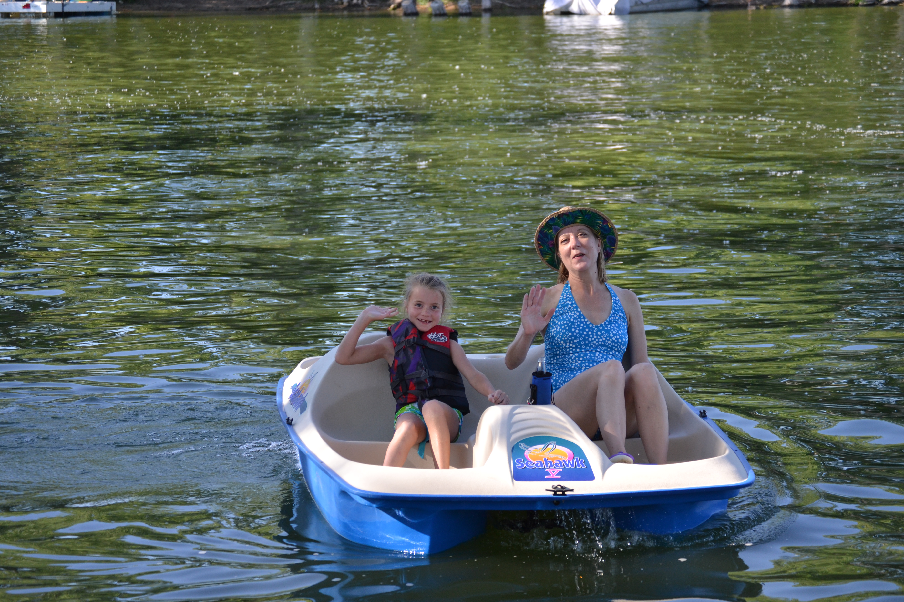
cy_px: 301
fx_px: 2486
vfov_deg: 13.8
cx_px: 452
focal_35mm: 99
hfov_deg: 20.6
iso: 400
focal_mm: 66
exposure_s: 1/800
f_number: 4.2
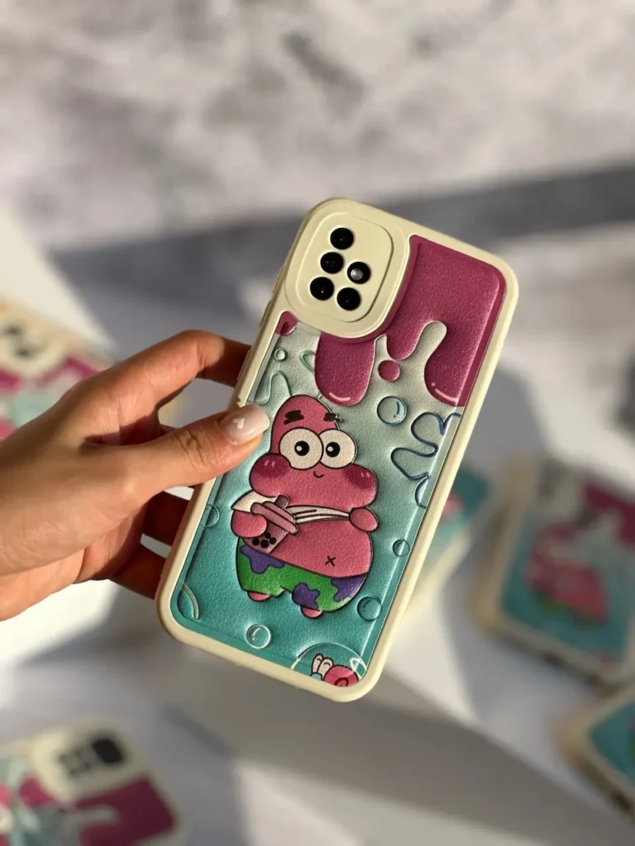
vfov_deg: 25.3
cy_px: 423
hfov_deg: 19.1
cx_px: 318
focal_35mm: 77
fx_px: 1883
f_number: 2.8
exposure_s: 1/717
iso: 32
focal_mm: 9
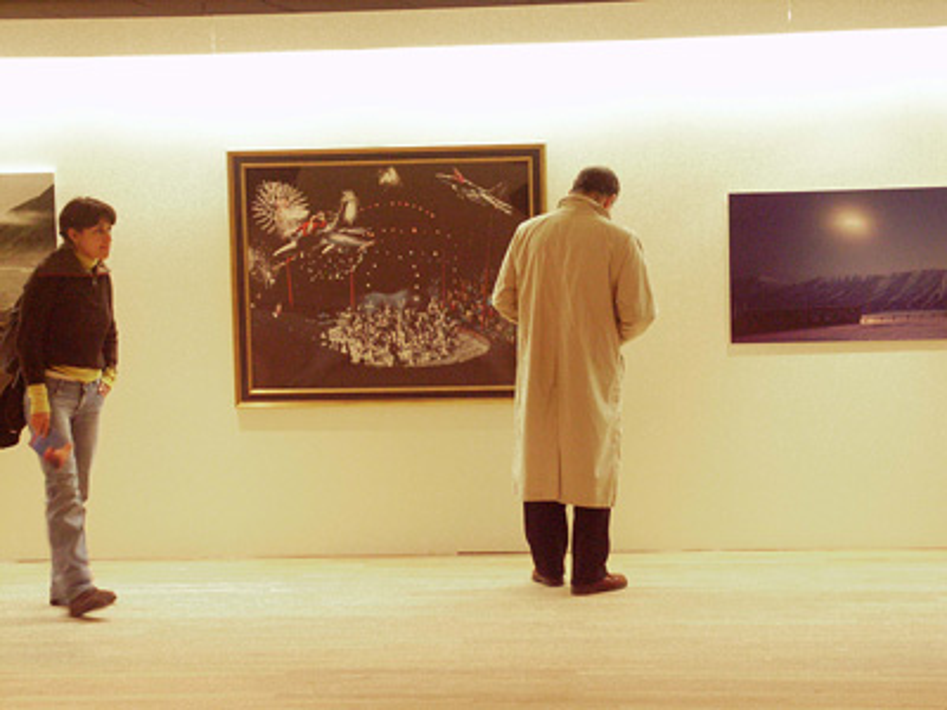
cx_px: 474
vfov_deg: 16.2
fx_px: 2490
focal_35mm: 91
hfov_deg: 21.5
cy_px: 355
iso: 800
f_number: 3.5
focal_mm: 23.6
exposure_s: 1/20
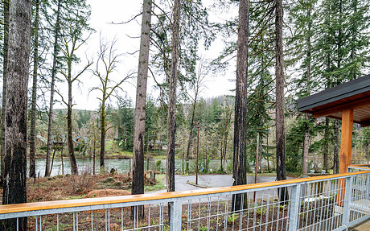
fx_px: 181
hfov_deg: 90.8
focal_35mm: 18
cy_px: 149
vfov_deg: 63.7
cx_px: 204
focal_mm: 14
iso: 1600
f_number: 6.3
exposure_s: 1/250
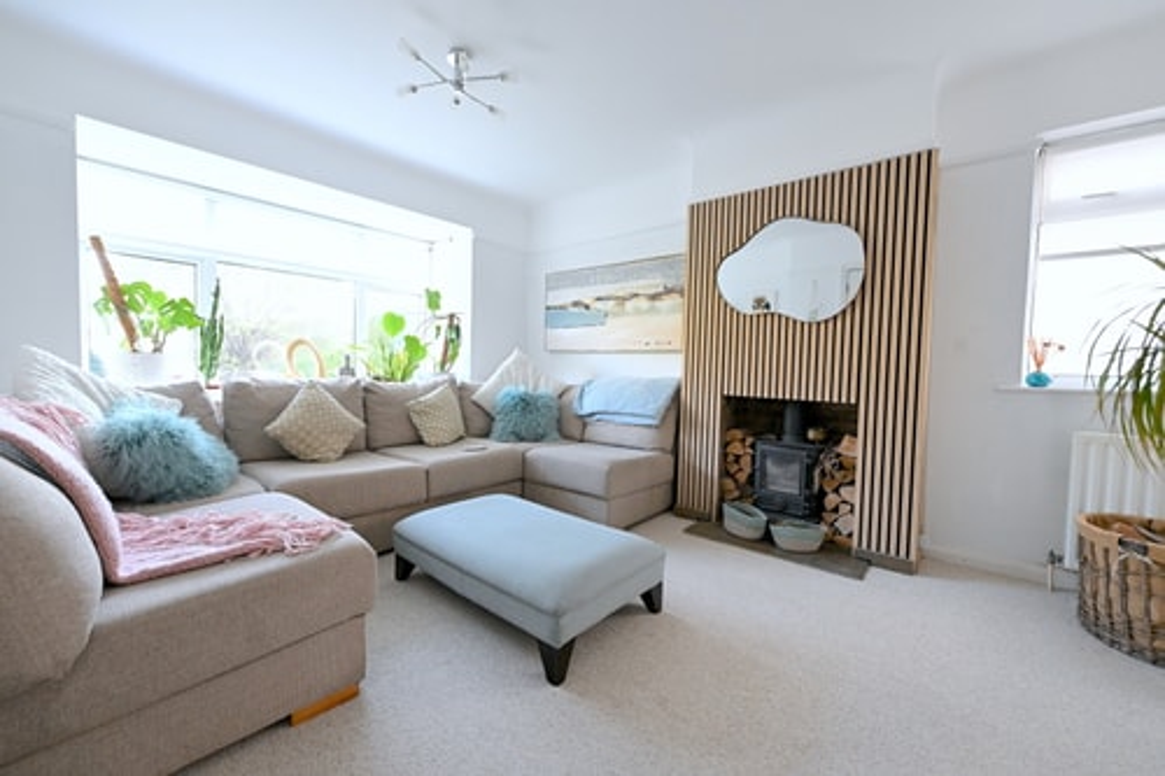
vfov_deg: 81.2
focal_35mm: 14
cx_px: 582
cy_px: 388
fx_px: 453
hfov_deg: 104.3
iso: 4000
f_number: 5
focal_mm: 14
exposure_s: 1/100
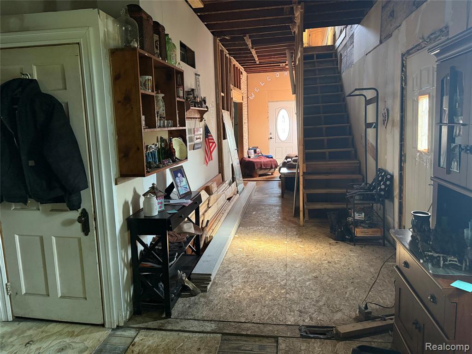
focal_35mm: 24
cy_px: 177
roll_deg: +1.6
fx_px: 327
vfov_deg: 56.8
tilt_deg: -8.2
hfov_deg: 71.6
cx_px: 236
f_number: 1.78
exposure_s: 1/60
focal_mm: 6.76
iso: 500
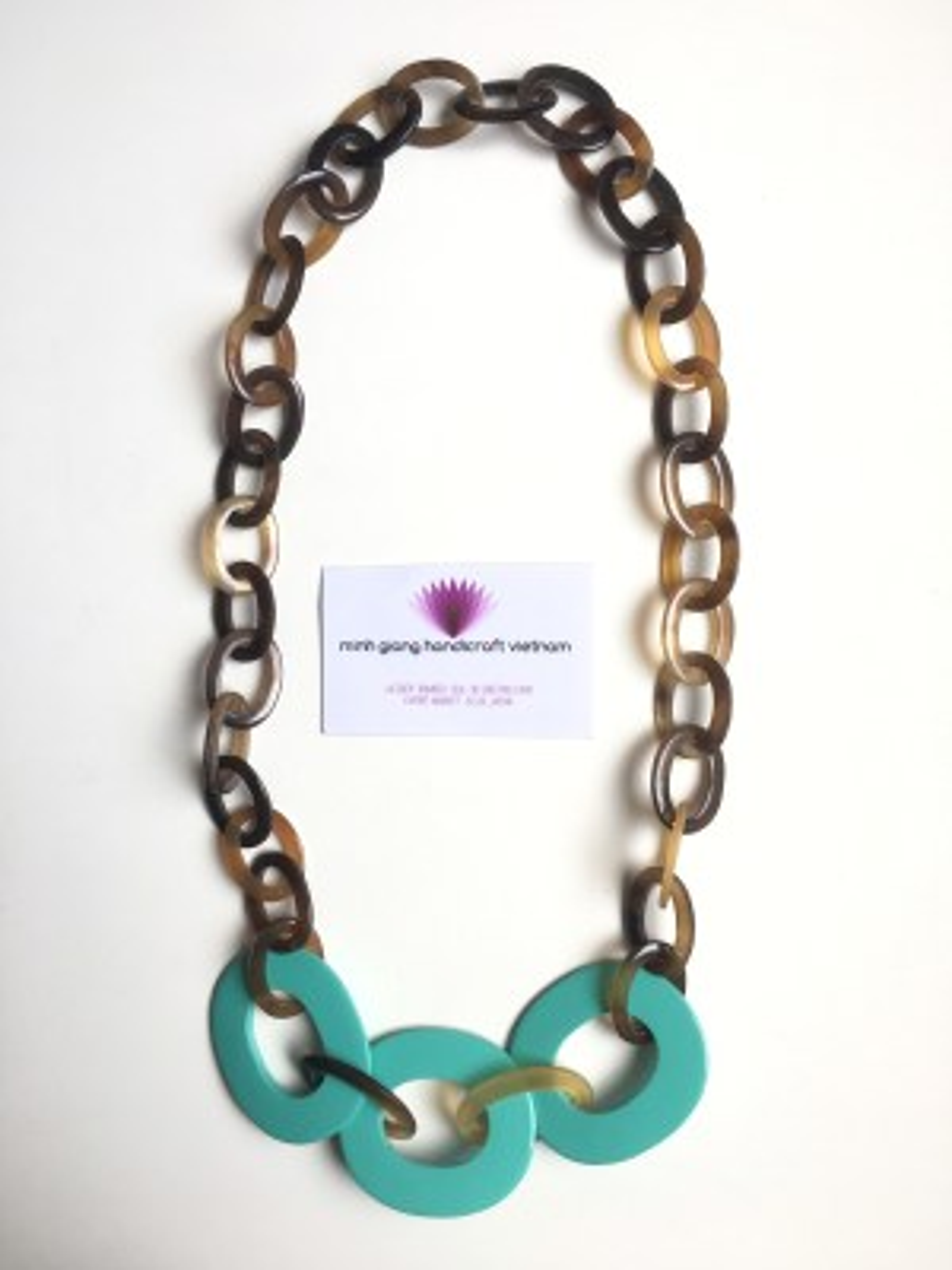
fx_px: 1063
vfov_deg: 61.7
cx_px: 476
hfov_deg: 48.2
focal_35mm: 29
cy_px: 635
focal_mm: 4.15
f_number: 2.2
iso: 25
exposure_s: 1/100
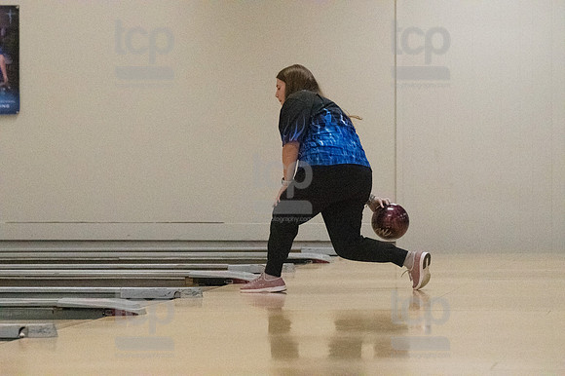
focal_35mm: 174
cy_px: 188
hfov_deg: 11.8
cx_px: 282
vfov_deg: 7.9
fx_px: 2729
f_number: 4
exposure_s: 1/1250
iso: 10000
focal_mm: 116
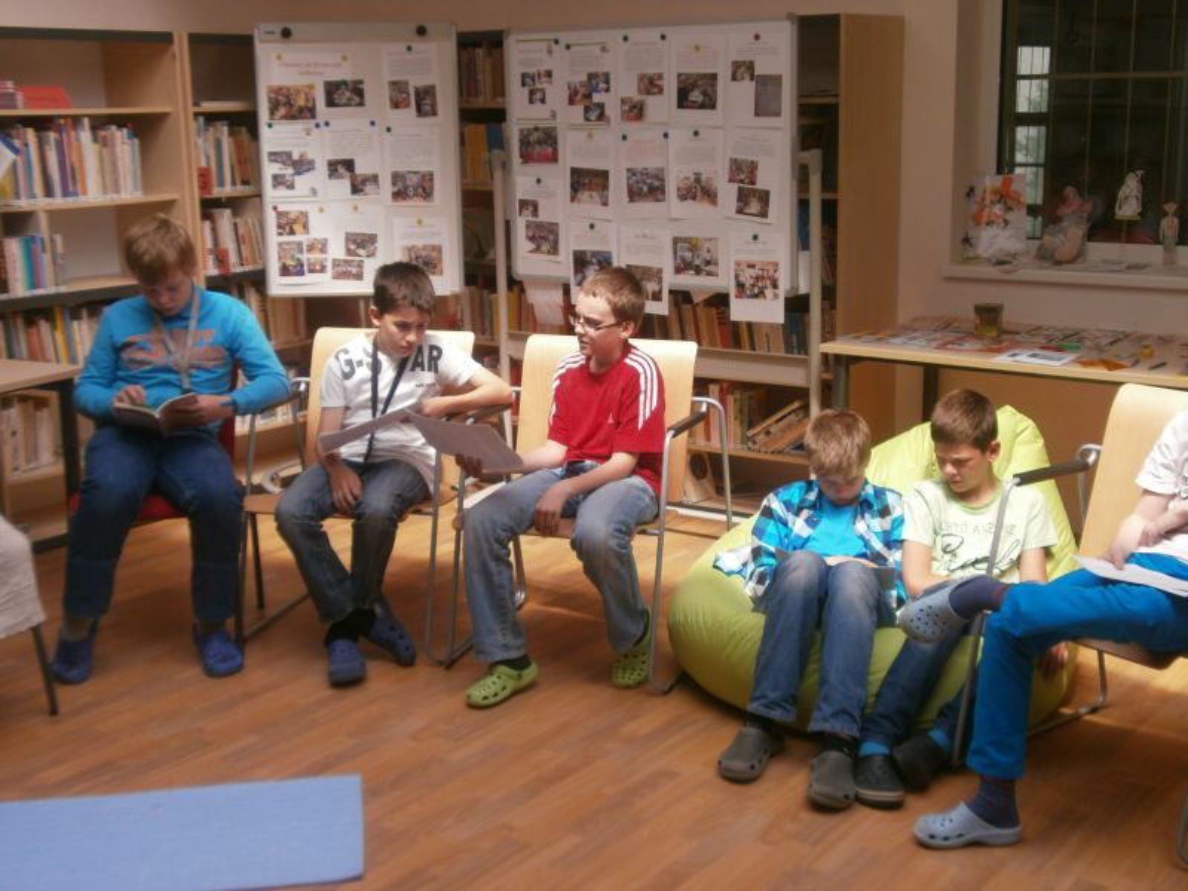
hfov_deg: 41.2
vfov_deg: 31.5
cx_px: 594
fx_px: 1579
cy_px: 446
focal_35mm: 46
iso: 100
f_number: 3.8
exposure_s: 1/200
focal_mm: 8.1
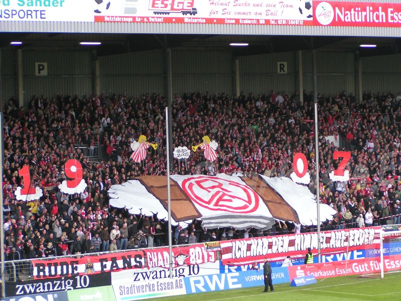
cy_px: 150
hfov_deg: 16.6
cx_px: 200
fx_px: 1379
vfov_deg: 12.5
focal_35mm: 119
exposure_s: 1/100
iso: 80
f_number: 3.5
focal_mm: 18.2
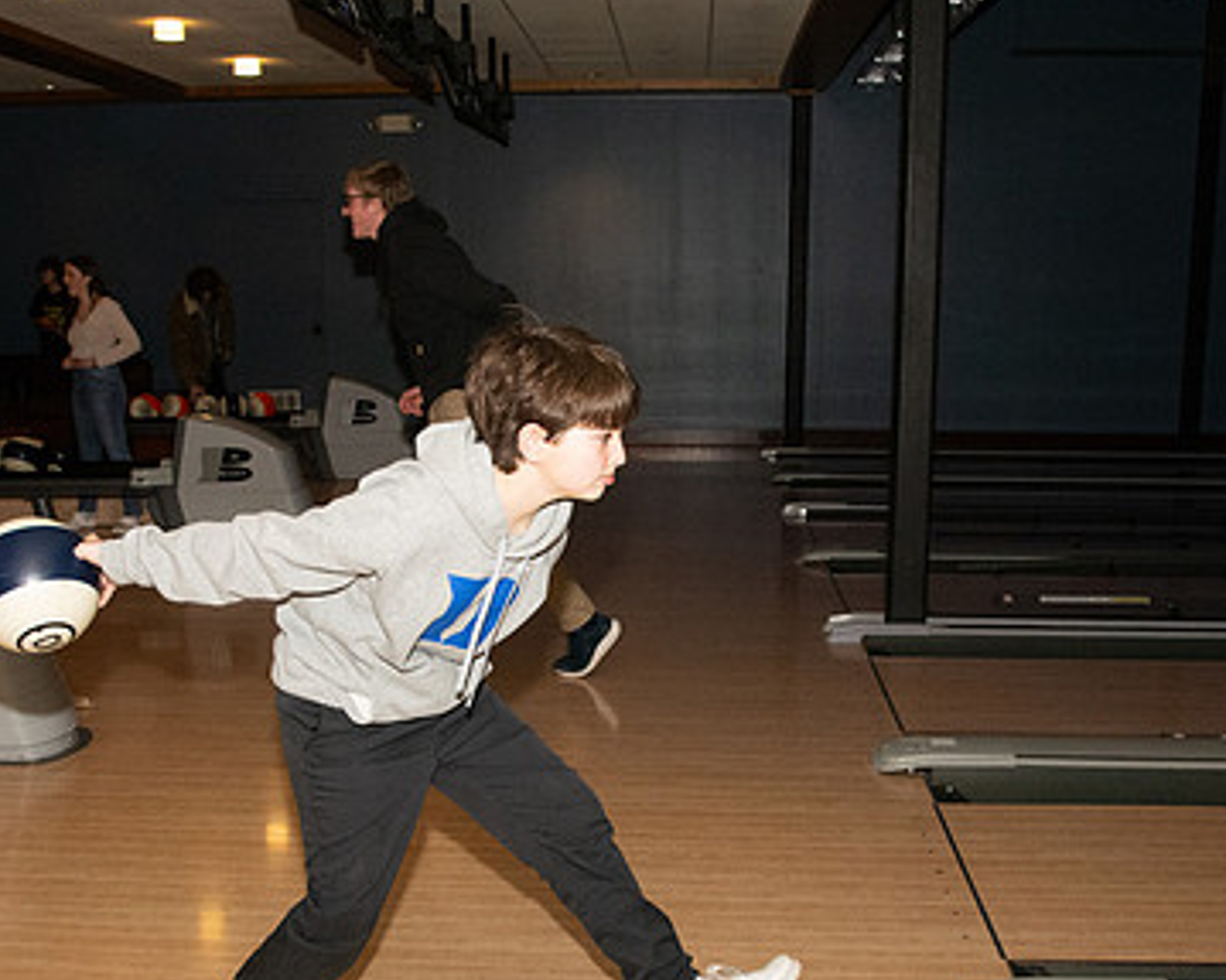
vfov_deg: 36.1
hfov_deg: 44.7
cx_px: 546
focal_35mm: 41
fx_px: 1487
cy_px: 644
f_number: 11
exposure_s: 1/160
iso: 4000
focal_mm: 18
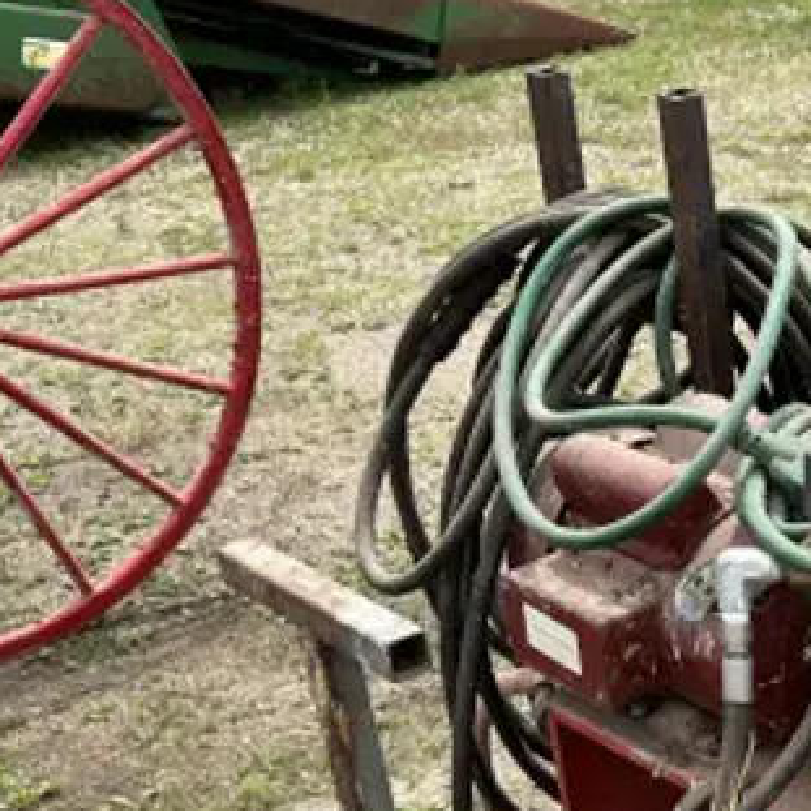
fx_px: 1882
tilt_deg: -28.8
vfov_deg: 23.3
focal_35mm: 71
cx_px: 894
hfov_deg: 22.9
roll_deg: +3.9
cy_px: 808
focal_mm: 5.7
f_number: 1.5
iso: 50
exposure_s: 1/2299
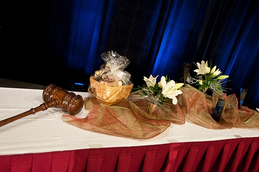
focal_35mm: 30
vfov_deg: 43.5
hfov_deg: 62.0
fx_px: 216
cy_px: 86
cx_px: 130
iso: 1000
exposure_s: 1/20
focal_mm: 20
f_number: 3.5
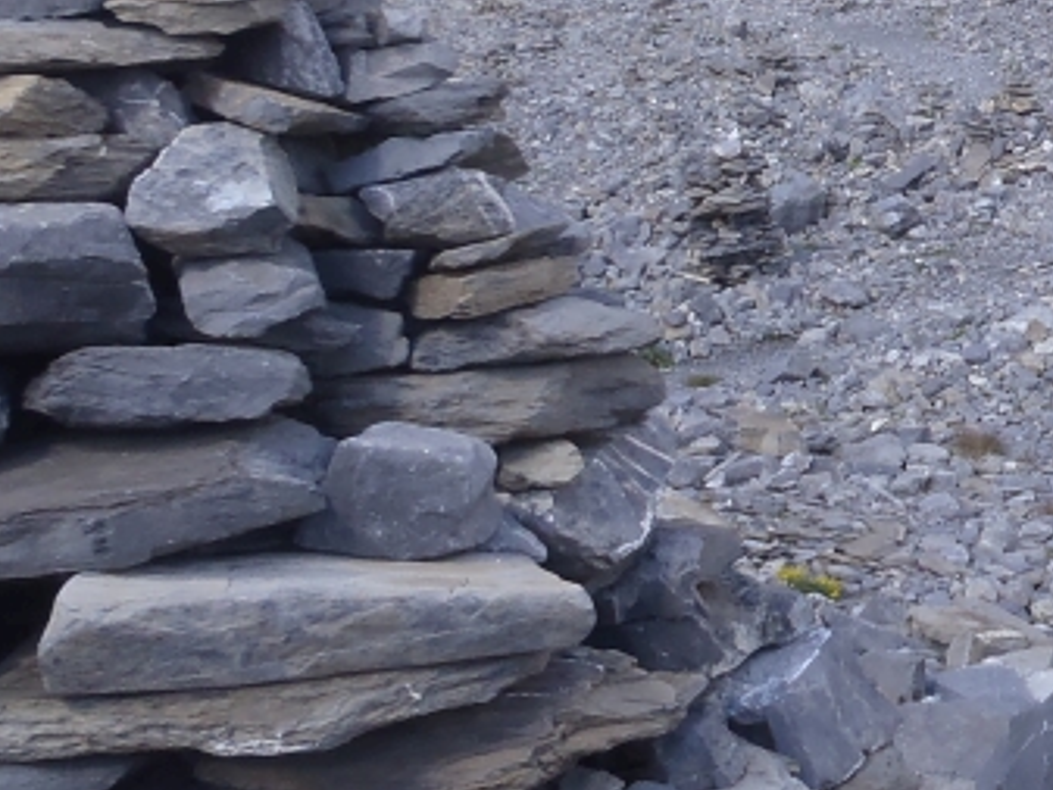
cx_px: 1272
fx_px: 2708
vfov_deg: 16.4
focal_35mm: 89
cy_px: 53
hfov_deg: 20.5
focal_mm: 5
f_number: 4.5
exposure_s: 1/200
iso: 80
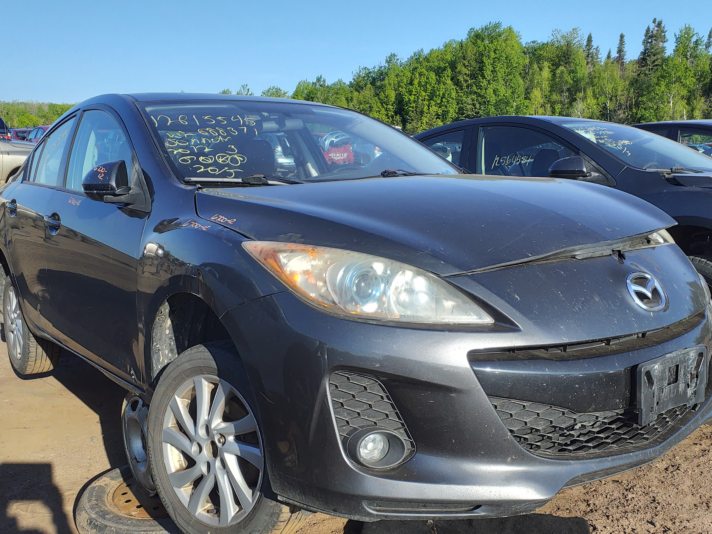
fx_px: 658
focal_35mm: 32
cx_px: 347
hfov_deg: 56.8
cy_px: 284
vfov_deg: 44.1
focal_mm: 3.58
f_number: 1.9
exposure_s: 1/532
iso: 40
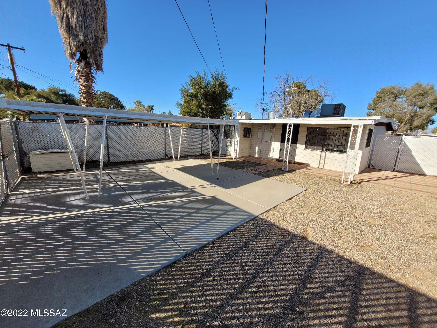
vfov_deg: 89.9
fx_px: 164
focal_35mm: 13
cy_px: 164
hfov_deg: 106.2
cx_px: 218
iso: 40
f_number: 2.2
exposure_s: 1/1038
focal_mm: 1.74
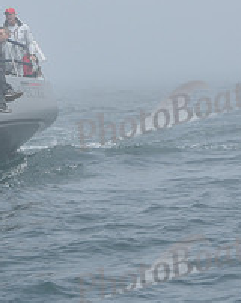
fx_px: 1699
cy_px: 55
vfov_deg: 10.1
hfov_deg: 8.1
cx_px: -2
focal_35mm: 190
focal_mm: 70
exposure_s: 1/800
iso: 250
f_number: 10
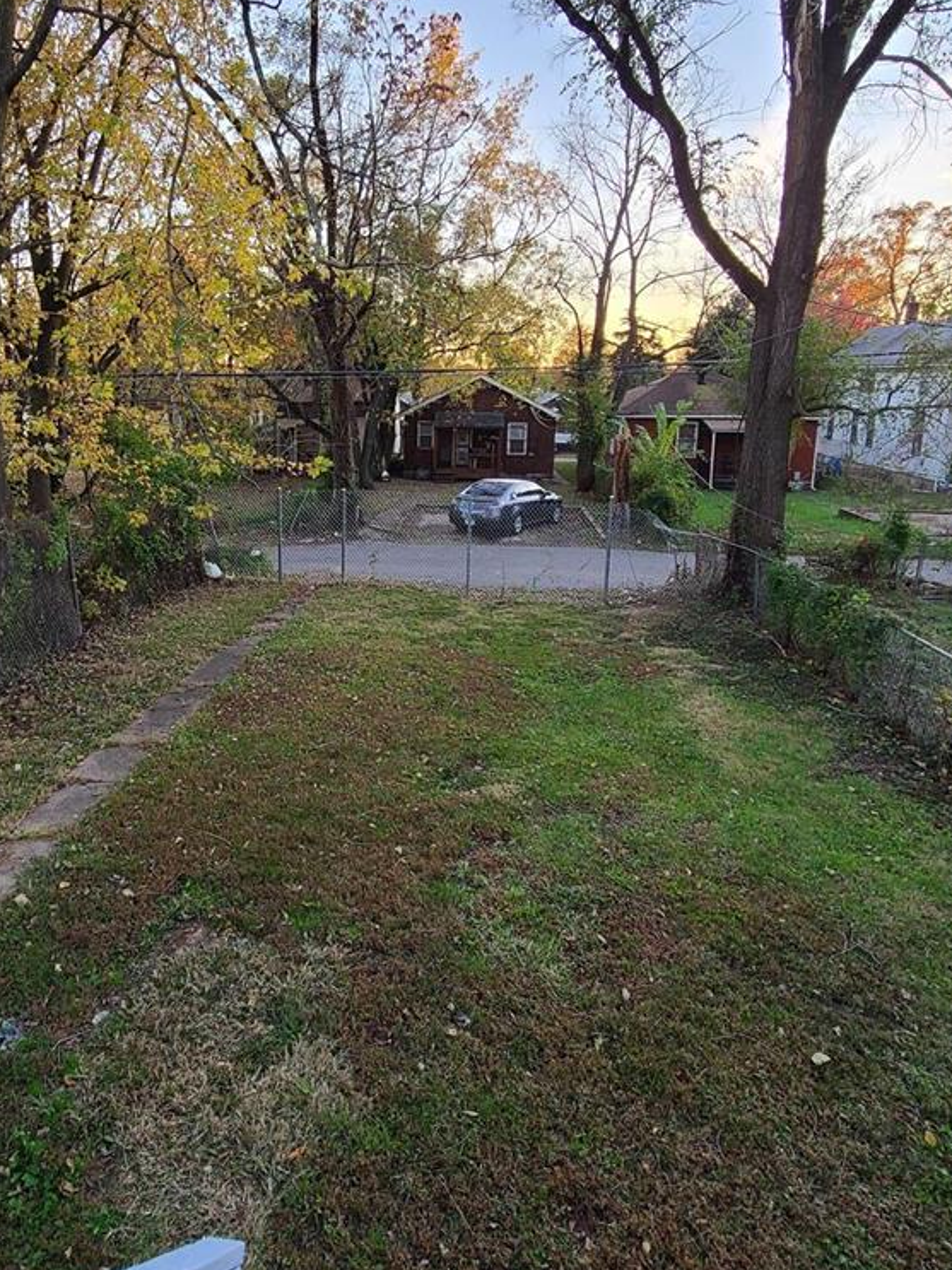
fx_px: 770
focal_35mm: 21
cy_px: 533
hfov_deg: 62.5
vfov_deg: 78.4
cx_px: 352
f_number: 2.2
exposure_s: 1/59
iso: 64
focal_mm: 2.2
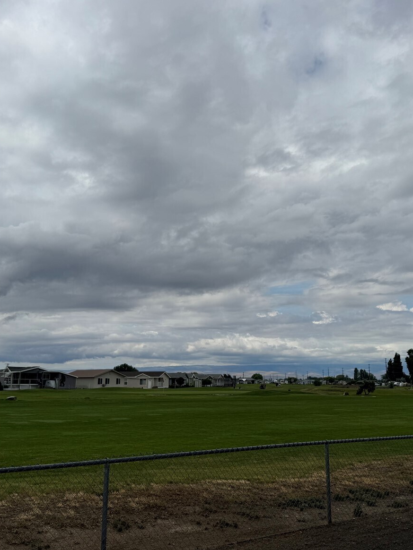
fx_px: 525
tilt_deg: +11.7
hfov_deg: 42.9
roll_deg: -0.6
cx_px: 220
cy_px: 268
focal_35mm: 33
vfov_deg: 55.3
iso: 64
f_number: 1.78
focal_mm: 6.76
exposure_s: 1/12346
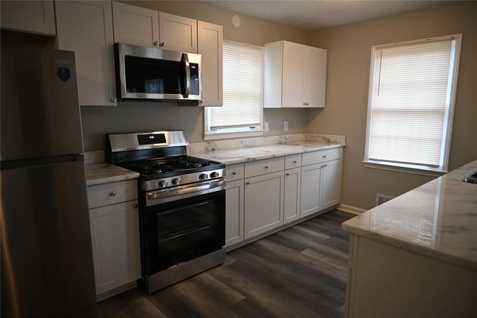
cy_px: 159
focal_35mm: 24
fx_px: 318
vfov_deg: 53.1
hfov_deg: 73.8
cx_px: 238
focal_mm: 16
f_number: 3.5
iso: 800
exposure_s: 1/125
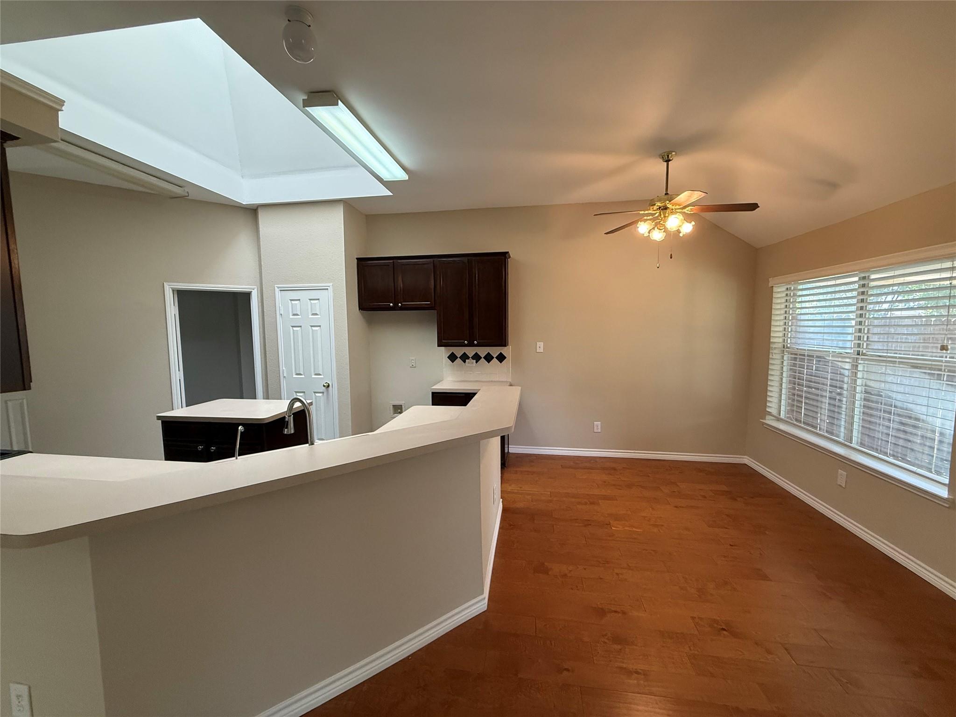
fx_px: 387
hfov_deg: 102.1
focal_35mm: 14
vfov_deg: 85.7
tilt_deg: -3.8
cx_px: 478
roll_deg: +1.1
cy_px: 358
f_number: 2.2
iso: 320
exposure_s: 1/120
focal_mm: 2.22
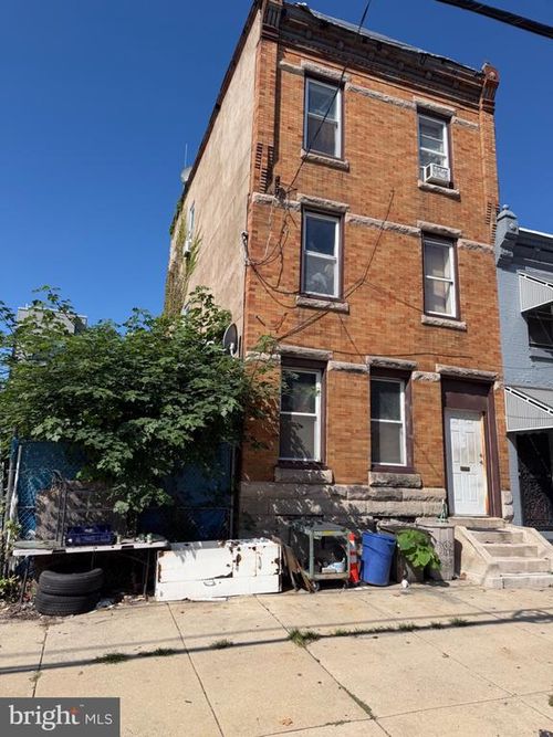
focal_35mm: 24
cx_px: 276
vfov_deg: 71.6
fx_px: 511
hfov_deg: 56.8
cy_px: 368
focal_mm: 6.76
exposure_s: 1/5714
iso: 80
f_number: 1.78
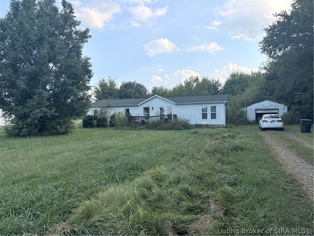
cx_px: 157
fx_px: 218
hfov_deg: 71.6
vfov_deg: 56.8
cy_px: 118
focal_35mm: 24
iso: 80
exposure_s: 1/2299
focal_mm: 6.76
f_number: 1.78
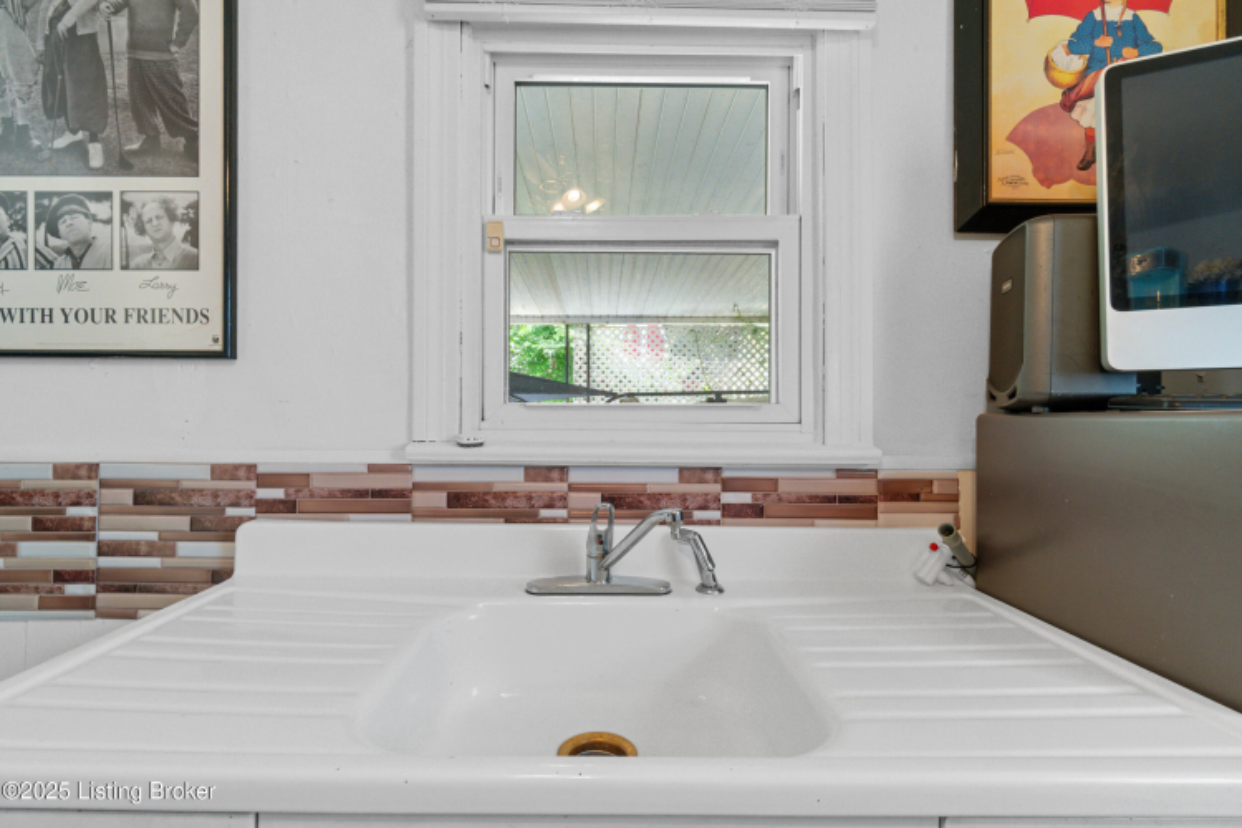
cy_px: 414
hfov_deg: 95.0
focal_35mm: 16
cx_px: 621
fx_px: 569
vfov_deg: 72.1
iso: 400
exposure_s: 1/4
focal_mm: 11
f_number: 9
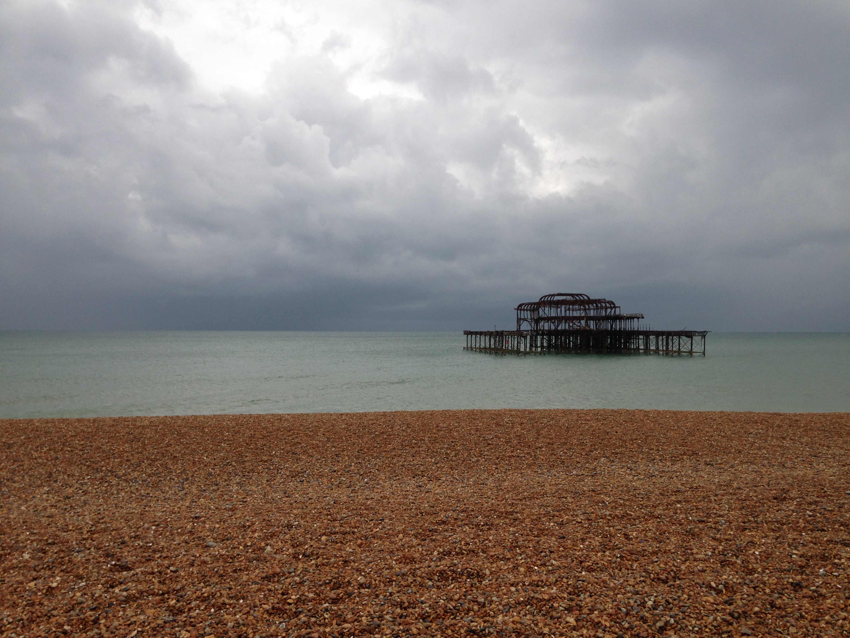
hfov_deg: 55.4
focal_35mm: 33
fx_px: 810
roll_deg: +0.0
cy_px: 319
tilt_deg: -0.1
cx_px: 425
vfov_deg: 42.9
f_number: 2.4
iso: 50
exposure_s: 1/190
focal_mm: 4.12
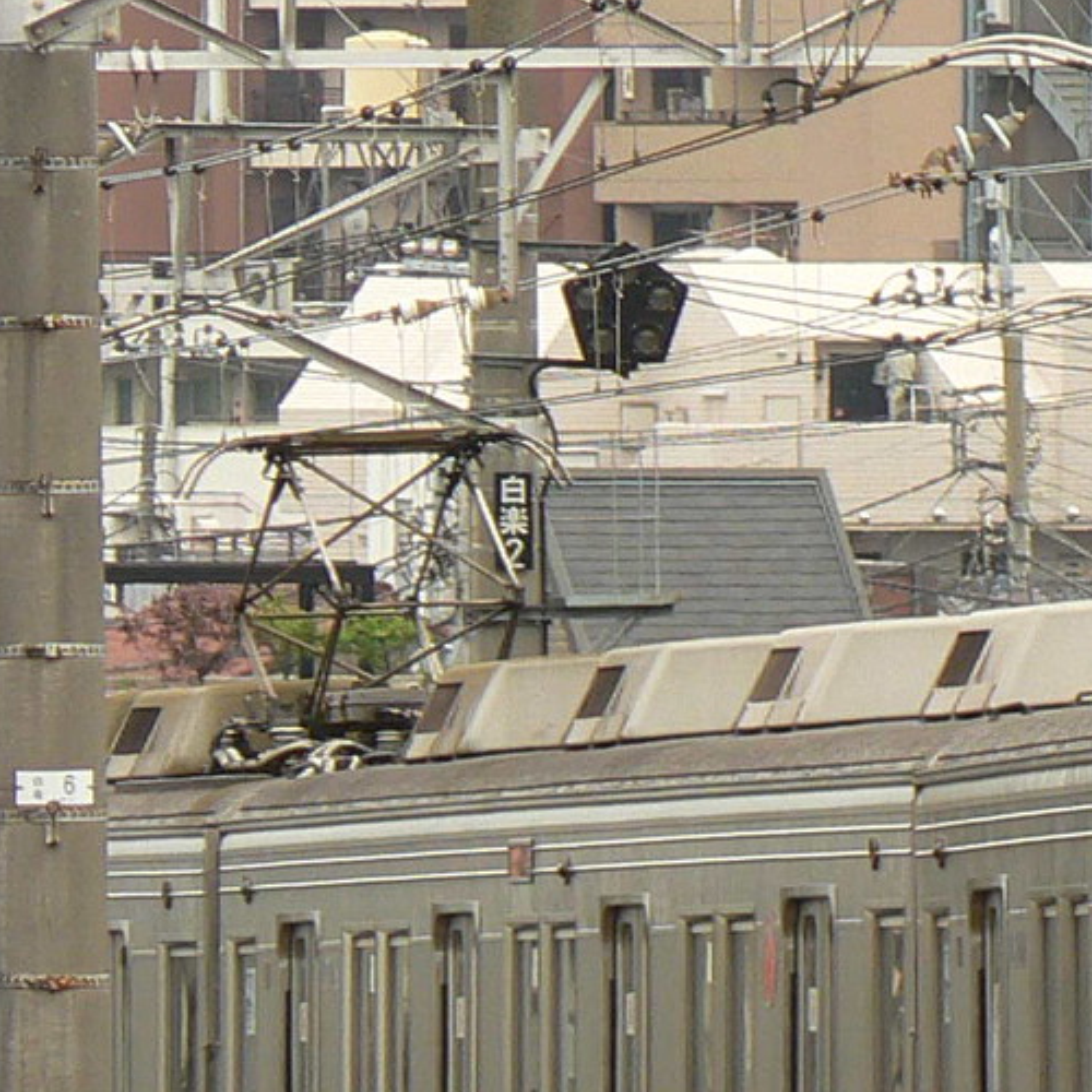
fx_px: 30051
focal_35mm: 842
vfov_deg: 2.1
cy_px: 904
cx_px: 1880
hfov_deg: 2.1
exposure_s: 1/320
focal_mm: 41.3
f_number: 4
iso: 80
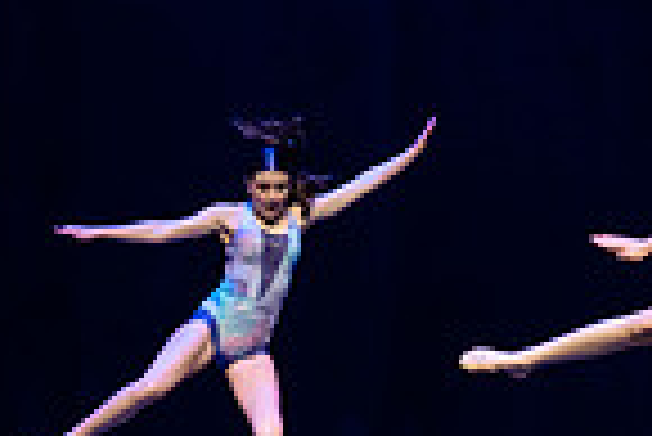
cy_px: 110
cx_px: -198
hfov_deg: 9.0
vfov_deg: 6.1
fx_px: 4061
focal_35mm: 224
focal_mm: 56
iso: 3200
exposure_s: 1/640
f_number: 2.8
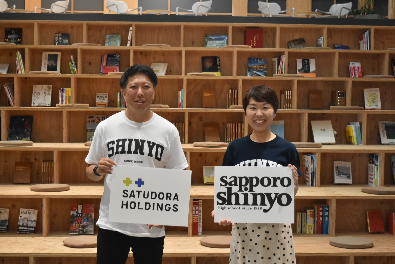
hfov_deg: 31.9
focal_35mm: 63
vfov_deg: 21.6
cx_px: 198
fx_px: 691
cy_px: 132
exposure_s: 1/60
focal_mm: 42
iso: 2000
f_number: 5
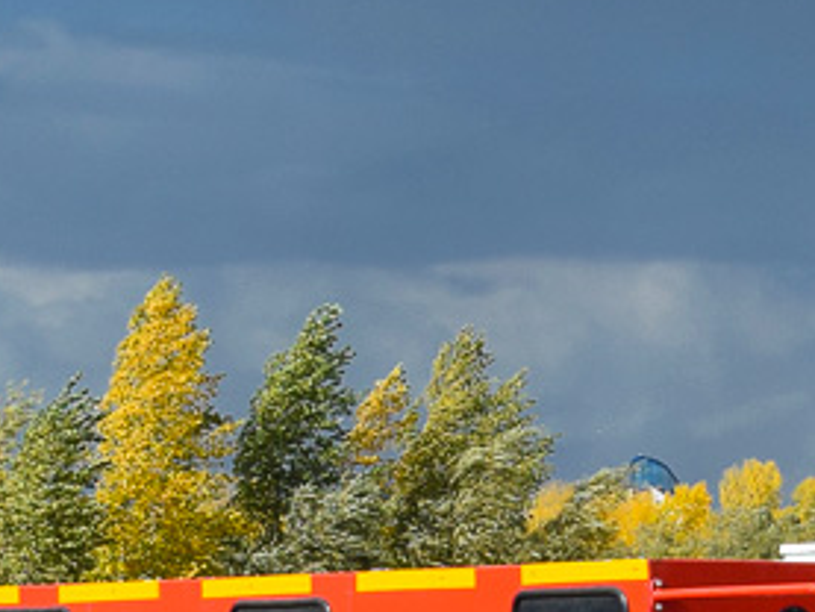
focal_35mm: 200
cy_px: 950
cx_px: 1227
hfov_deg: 9.6
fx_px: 4711
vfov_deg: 7.3
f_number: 10
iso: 200
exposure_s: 1/400
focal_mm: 32
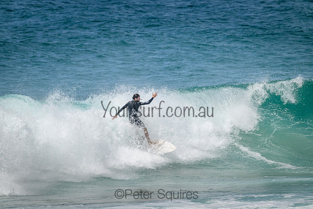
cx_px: 156
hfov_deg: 2.6
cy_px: 104
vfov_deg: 1.7
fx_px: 6957
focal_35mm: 800
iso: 560
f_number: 11
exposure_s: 1/2000
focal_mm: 800
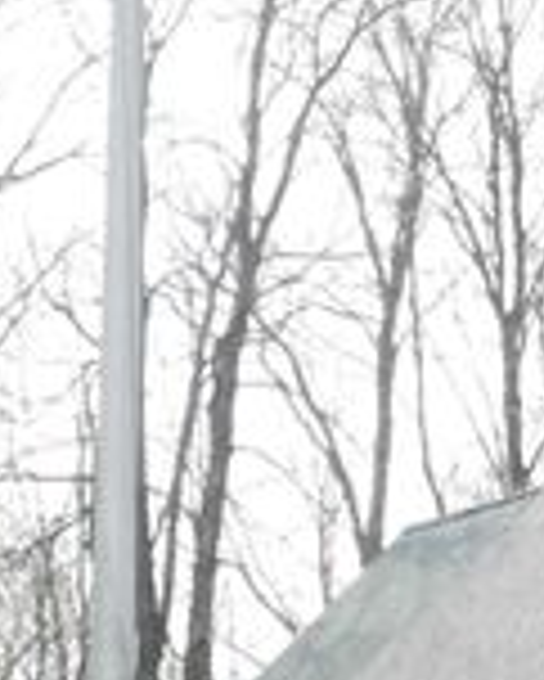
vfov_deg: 8.4
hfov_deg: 6.6
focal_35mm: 229
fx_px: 4604
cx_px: 1016
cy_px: 696
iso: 125
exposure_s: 1/200
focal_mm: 12.6
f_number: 4.3
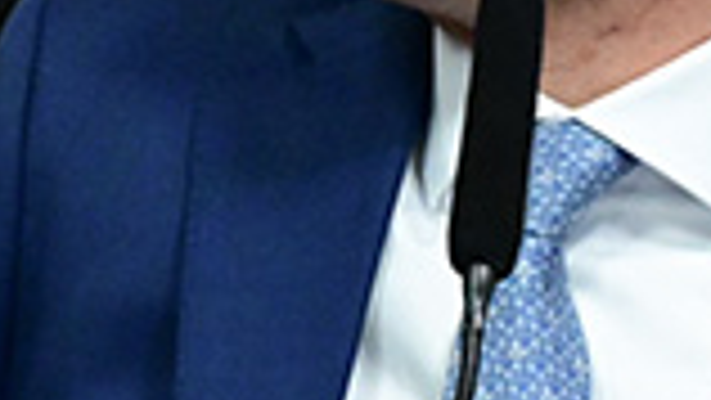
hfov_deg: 1.5
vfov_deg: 0.9
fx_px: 26573
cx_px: -562
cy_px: 54
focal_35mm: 1409
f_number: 5
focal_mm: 165
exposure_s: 1/200
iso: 4000
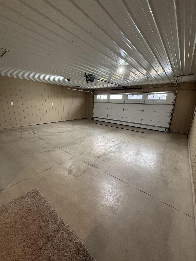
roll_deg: -2.4
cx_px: 98
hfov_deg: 85.7
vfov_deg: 102.1
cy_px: 130
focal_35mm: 14
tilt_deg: -14.5
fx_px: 106
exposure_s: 1/120
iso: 400
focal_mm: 2.22
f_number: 2.2
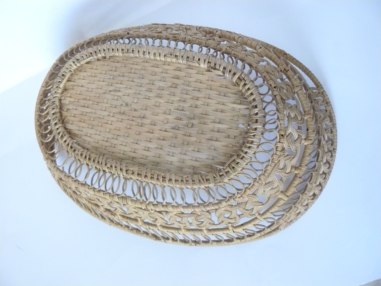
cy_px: 143
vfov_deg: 39.7
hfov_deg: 51.4
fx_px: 396
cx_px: 190
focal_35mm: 36
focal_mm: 6
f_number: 2.8
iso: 400
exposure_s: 1/60
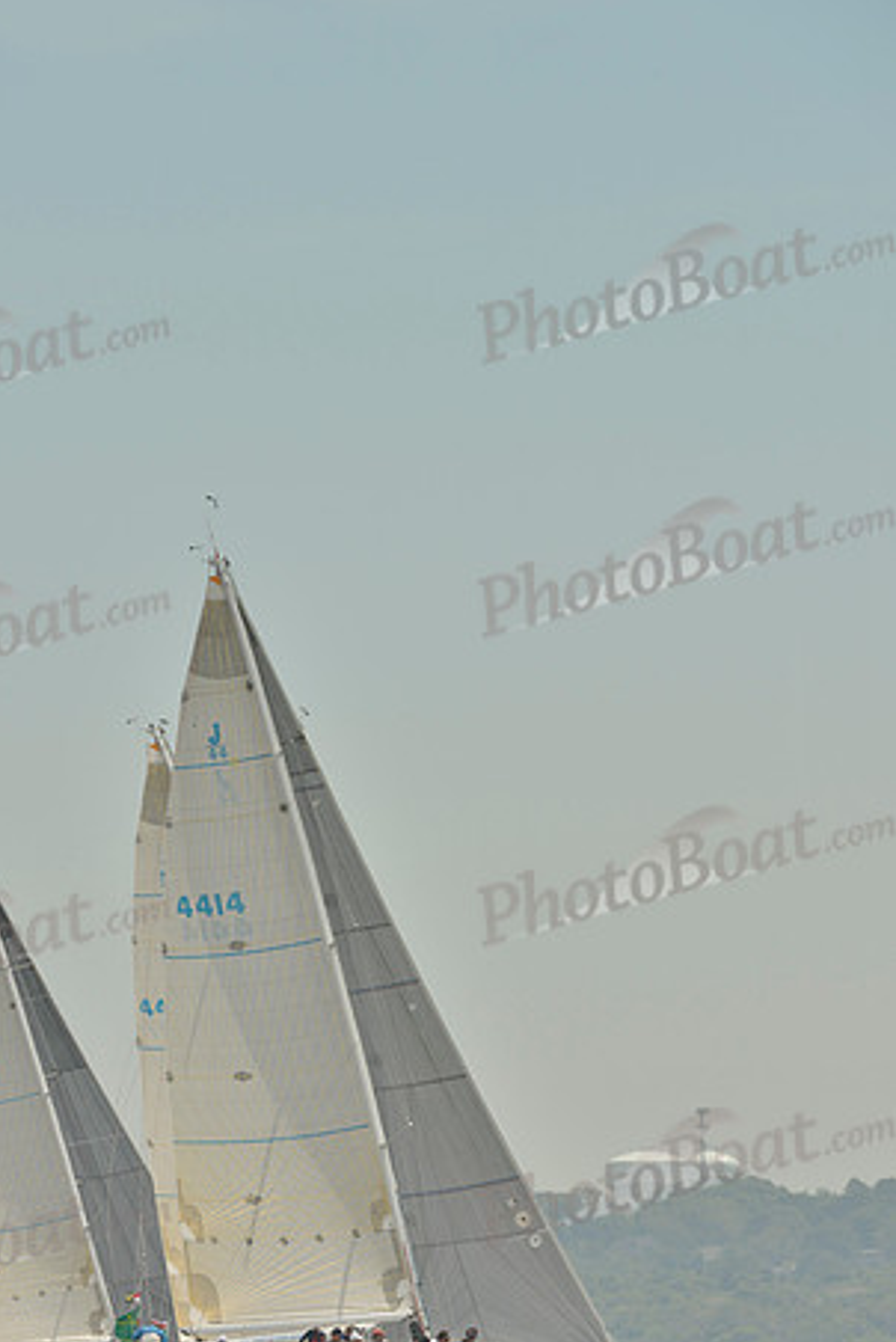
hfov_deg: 3.7
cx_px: 325
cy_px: 757
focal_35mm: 372
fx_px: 13866
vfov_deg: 5.5
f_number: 10
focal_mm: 290
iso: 280
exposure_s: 1/800
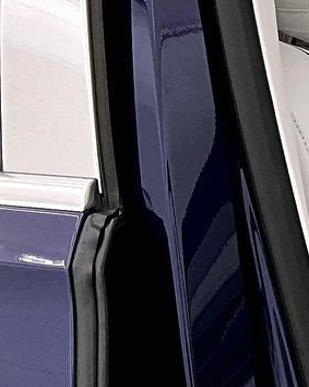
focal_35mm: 128
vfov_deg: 15.0
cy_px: 272
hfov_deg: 10.5
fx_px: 1464
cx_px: 718
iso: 50
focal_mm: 3
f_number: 1.8
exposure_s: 1/60
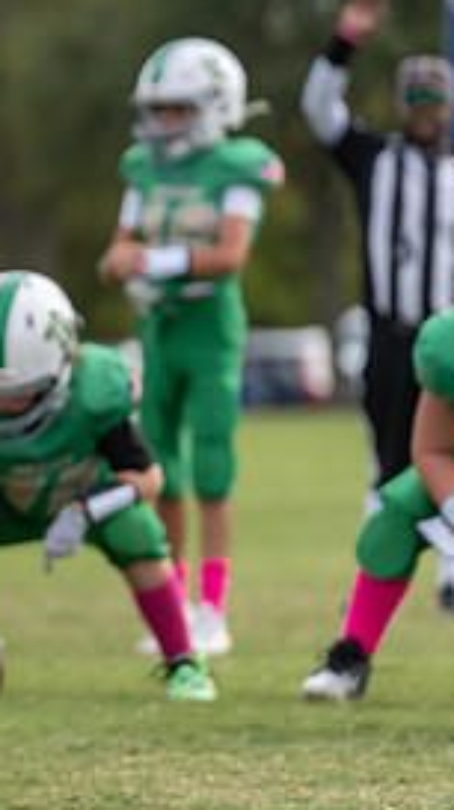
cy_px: 410
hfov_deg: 2.6
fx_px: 9829
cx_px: -363
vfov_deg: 4.7
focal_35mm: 458
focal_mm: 198
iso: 200
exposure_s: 1/1250
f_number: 3.5
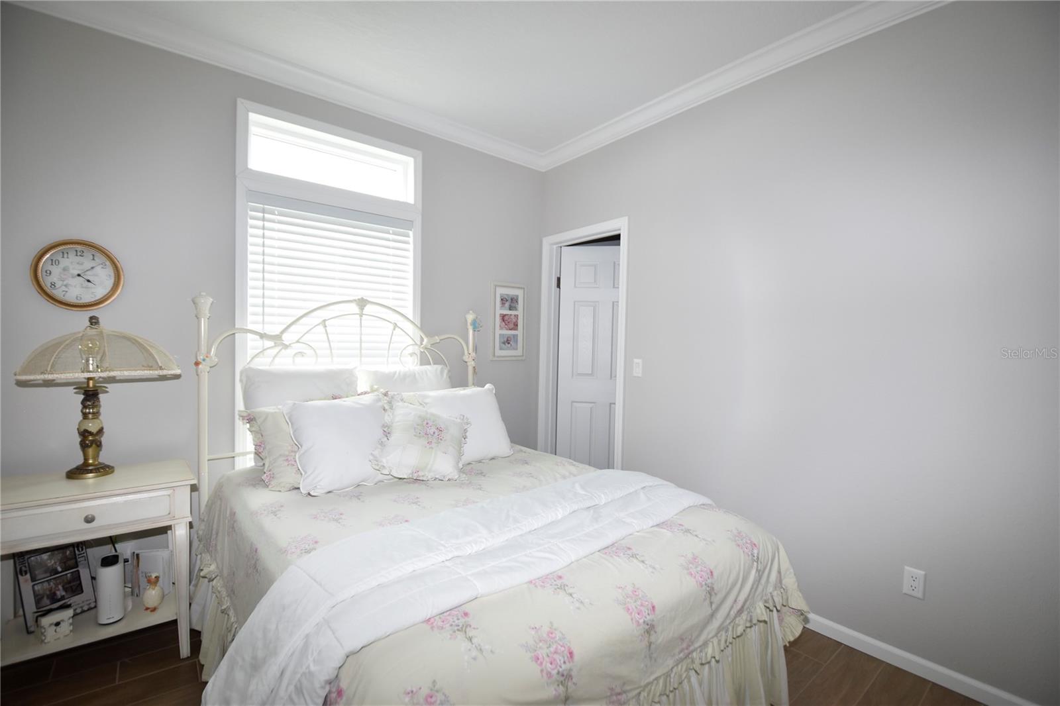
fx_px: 442
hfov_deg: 100.4
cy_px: 353
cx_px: 530
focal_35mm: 15
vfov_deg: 77.3
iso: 400
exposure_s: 1/200
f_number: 7.1
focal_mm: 10
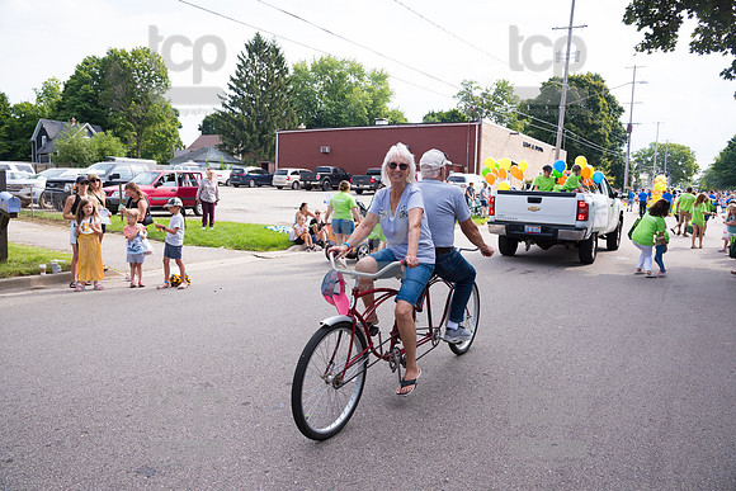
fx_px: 491
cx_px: 368
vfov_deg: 53.2
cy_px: 246
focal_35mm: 24
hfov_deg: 73.7
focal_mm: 24
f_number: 6.3
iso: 320
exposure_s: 1/500
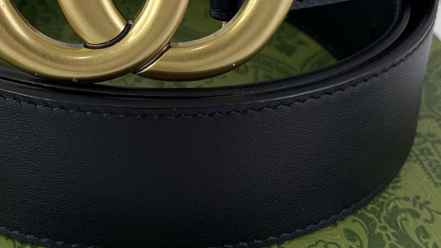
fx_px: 830
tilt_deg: -25.7
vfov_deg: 16.5
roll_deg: -0.6
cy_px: -18
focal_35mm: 71
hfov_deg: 29.2
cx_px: 102
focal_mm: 4.2
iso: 32
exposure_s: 1/185
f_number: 1.6
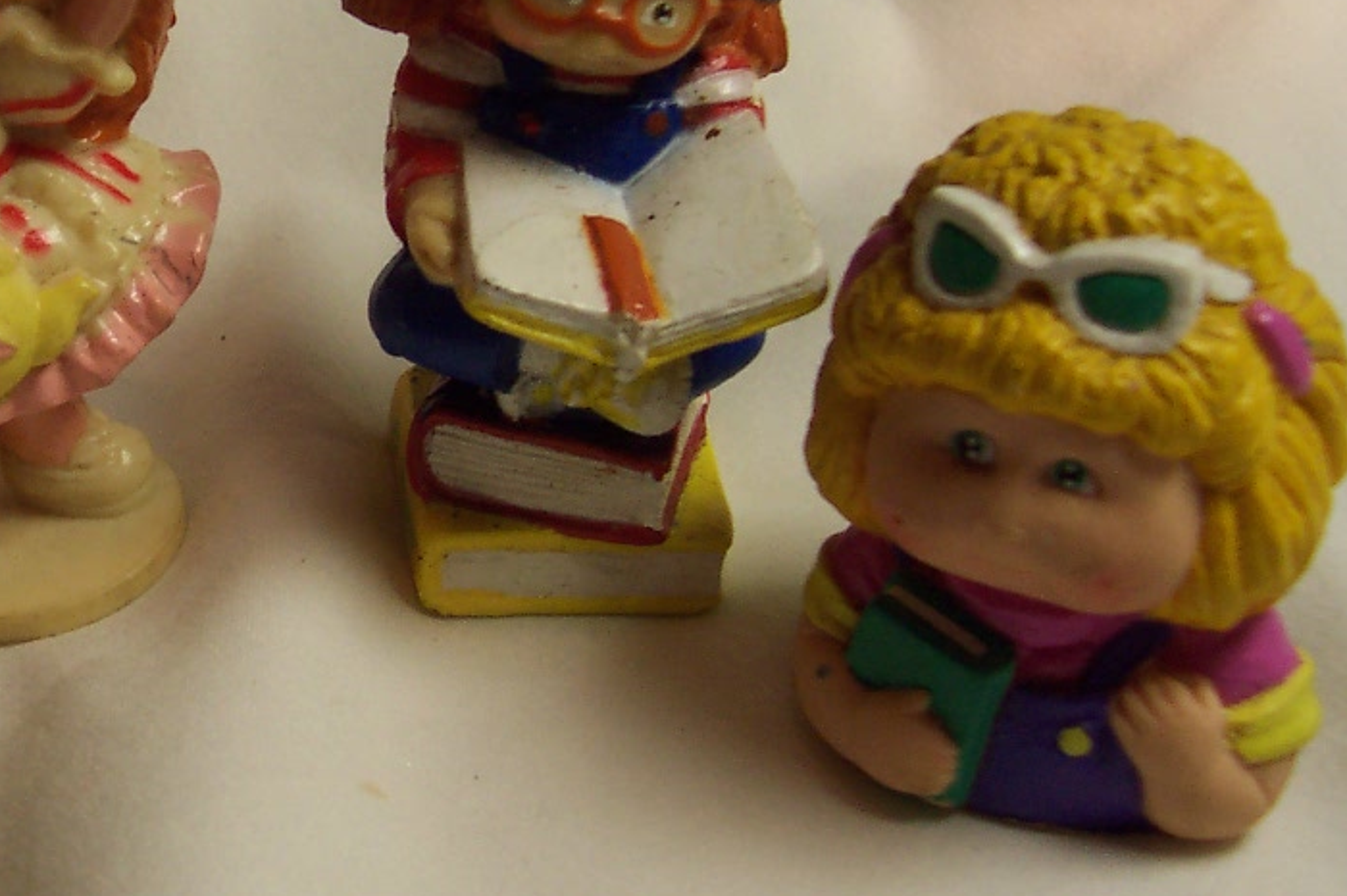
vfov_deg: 20.6
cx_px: 241
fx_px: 2468
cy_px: 342
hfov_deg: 29.7
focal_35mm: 66
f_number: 2.8
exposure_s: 1/125
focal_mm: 5.6
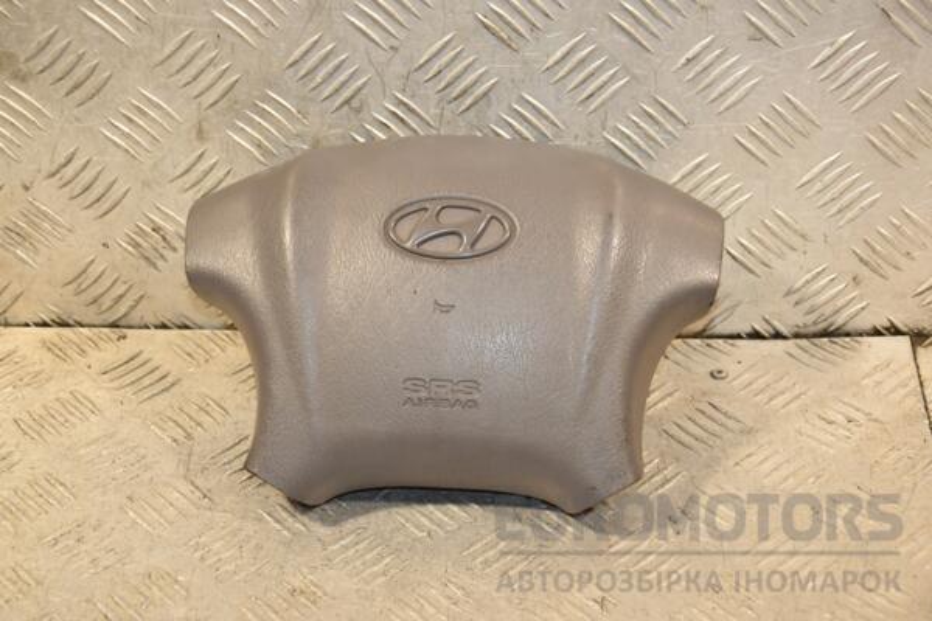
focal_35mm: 78
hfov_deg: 26.0
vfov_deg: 17.5
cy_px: 310
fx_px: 2019
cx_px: 466
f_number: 5
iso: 800
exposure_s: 1/160
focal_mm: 52
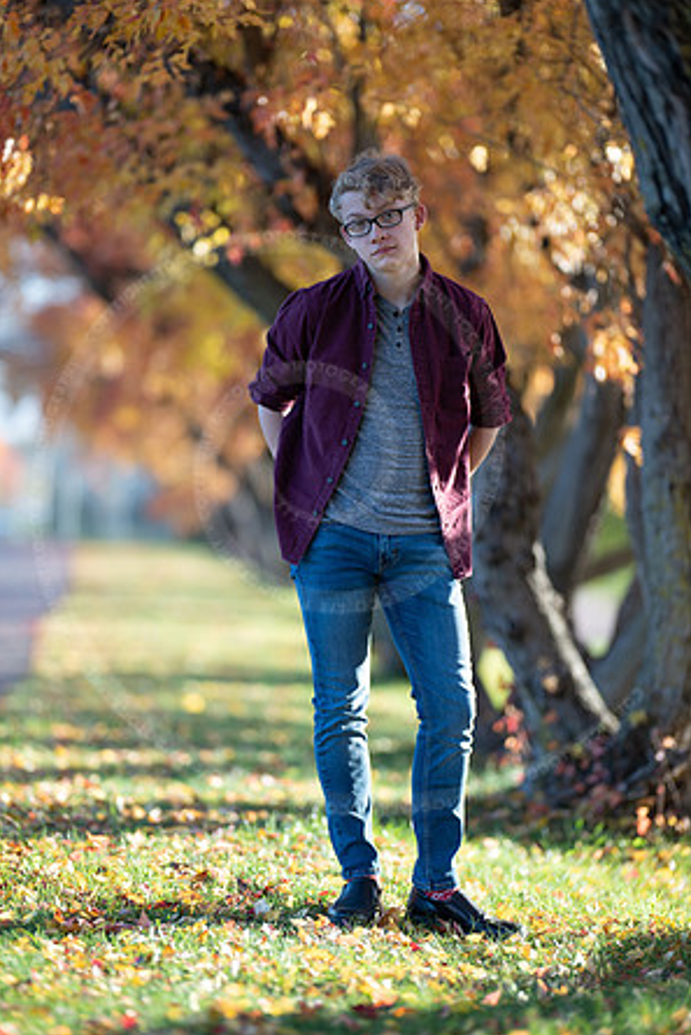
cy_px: 514
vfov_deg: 23.6
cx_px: 344
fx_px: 2474
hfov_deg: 15.9
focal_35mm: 86
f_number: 1.2
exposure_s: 1/640
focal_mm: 85
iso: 80
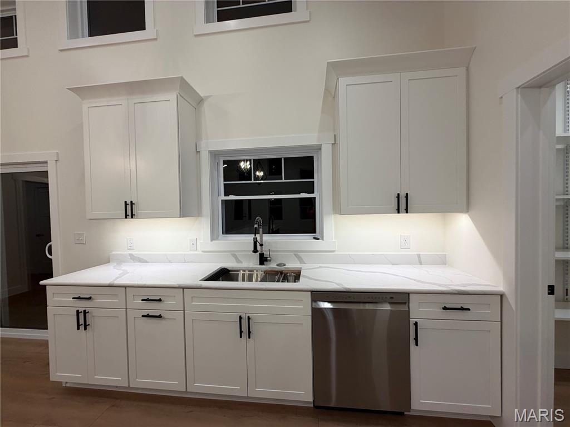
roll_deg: +0.5
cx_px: 285
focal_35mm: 14
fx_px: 231
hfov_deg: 102.1
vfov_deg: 85.7
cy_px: 214
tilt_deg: -0.8
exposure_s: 1/120
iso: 160
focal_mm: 2.22
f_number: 2.2
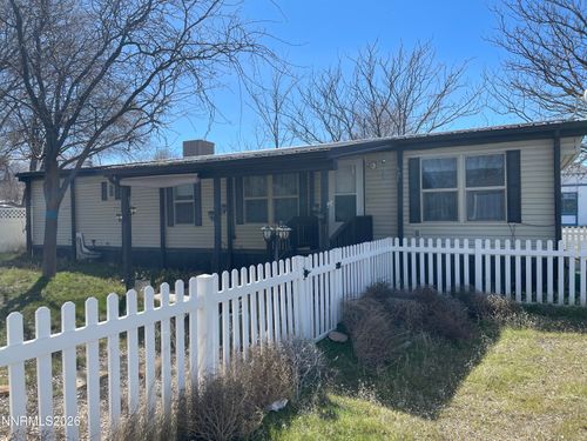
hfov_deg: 69.4
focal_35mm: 25
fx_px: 424
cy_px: 220
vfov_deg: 54.9
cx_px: 294
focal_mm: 5.1
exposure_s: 1/2597
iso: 32
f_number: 1.6
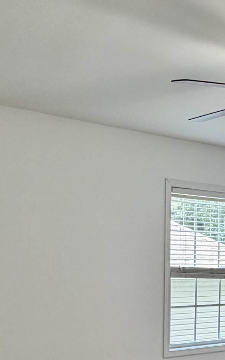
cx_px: 283
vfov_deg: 40.4
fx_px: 471
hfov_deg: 24.0
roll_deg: -0.8
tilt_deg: -2.9
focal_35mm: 48
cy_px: 279
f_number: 2.2
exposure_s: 1/120
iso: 160
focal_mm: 2.22
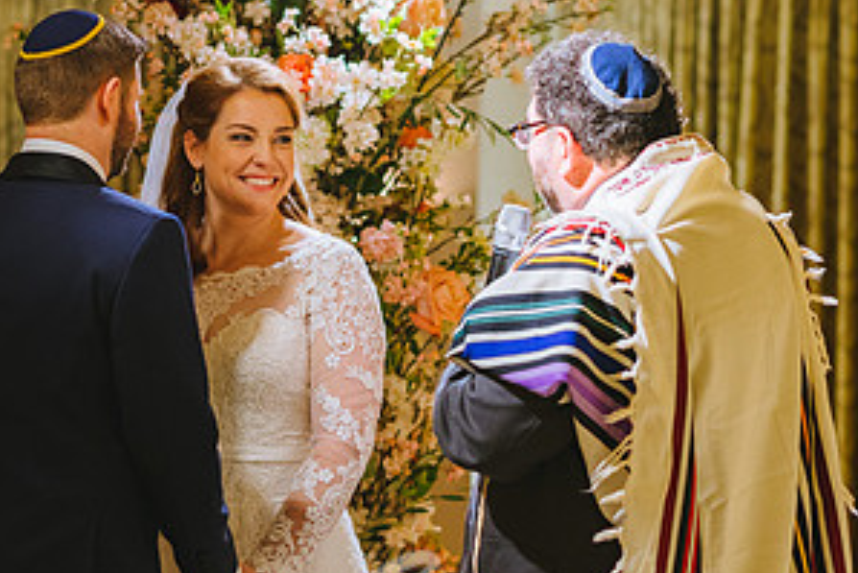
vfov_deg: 8.3
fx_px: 3958
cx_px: 274
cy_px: 387
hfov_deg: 12.4
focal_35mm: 166
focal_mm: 85
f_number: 2.8
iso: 800
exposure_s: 1/160
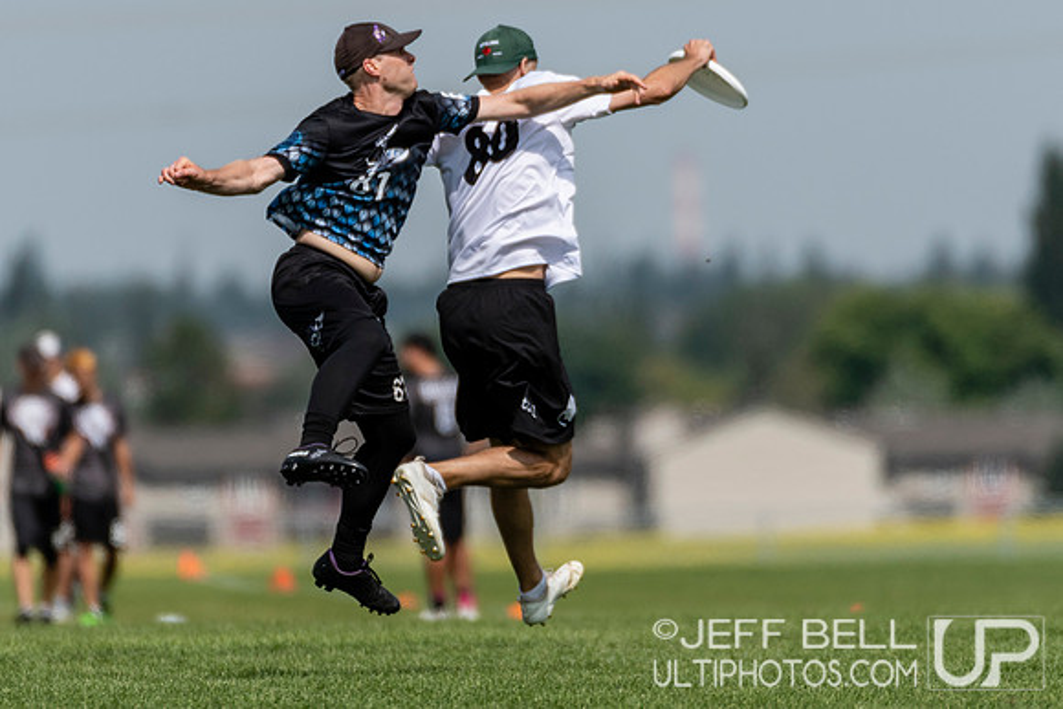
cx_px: 532
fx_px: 27148
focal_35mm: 919
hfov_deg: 2.2
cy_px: 166
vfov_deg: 1.5
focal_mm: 400
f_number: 4
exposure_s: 1/2000
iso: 100
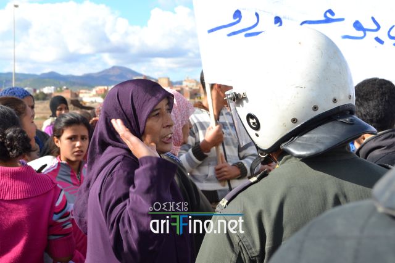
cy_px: 132
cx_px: 198
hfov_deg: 36.9
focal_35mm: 54
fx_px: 592
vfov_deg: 25.0
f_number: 8
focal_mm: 36
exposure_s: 1/250
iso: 100
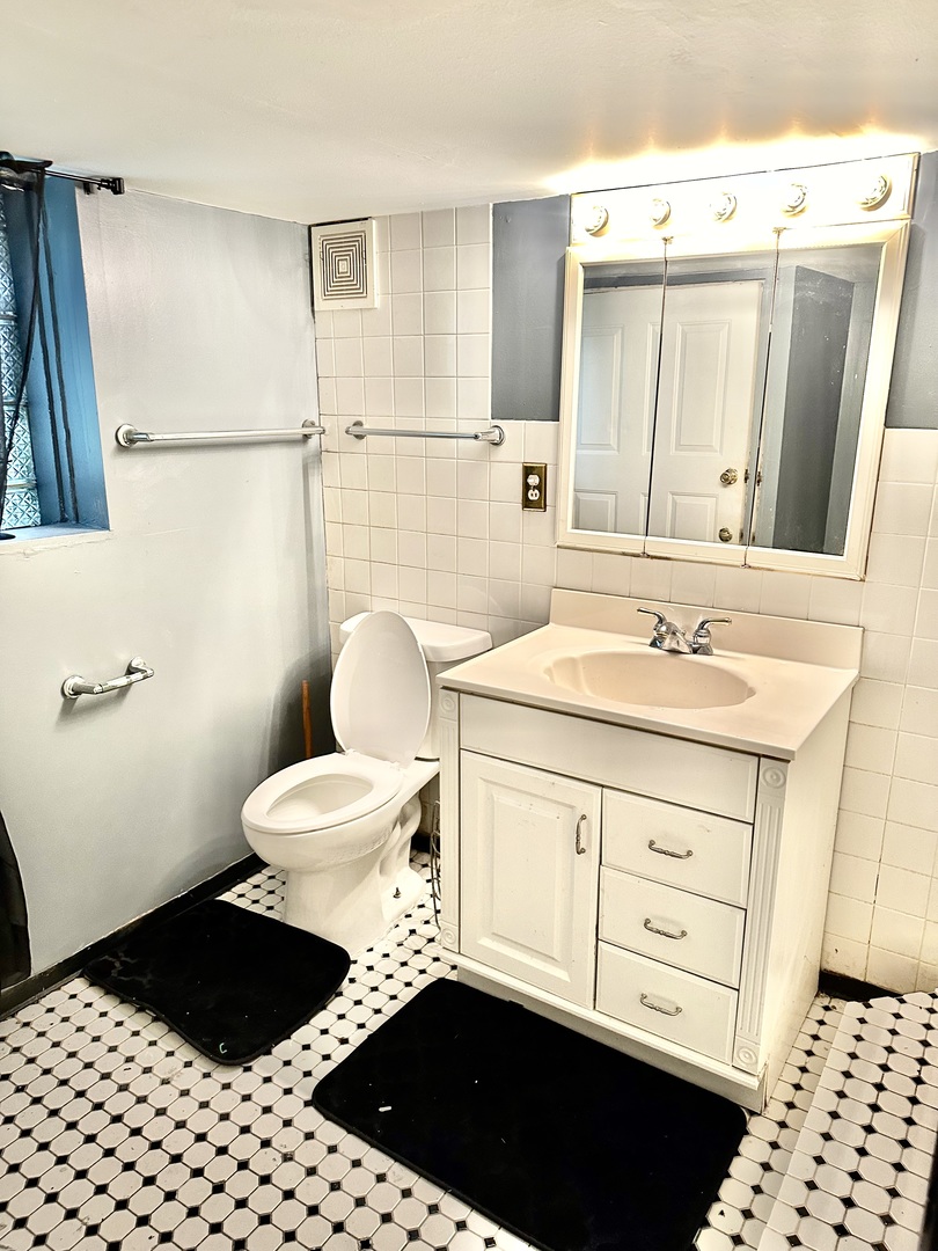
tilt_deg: -14.7
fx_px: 867
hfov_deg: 56.8
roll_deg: -1.2
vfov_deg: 71.6
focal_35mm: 24
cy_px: 626
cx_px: 469
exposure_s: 1/60
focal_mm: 6.86
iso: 320
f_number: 1.78
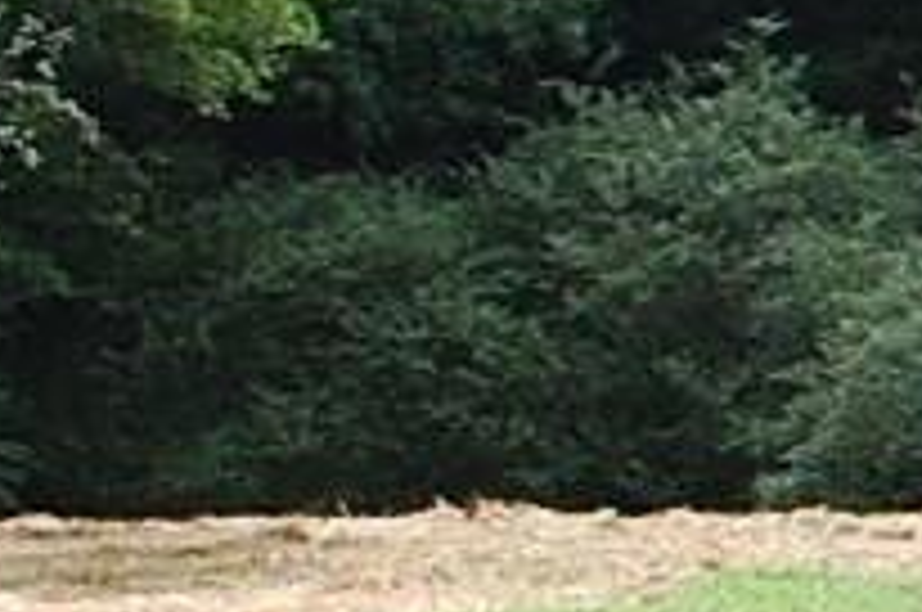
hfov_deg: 7.5
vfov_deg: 5.7
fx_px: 6188
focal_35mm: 242
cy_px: 176
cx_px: 2806
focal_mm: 22
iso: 200
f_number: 7.1
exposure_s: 1/200
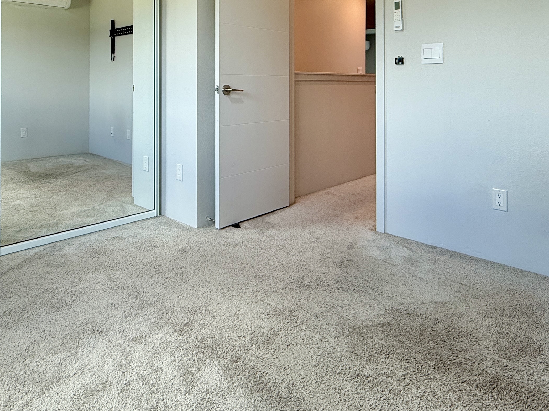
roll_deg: +0.1
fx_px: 428
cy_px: 82
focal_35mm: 27
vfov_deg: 48.4
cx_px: 234
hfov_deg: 65.0
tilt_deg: +0.6
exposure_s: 1/120
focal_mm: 2.22
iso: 125
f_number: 2.2
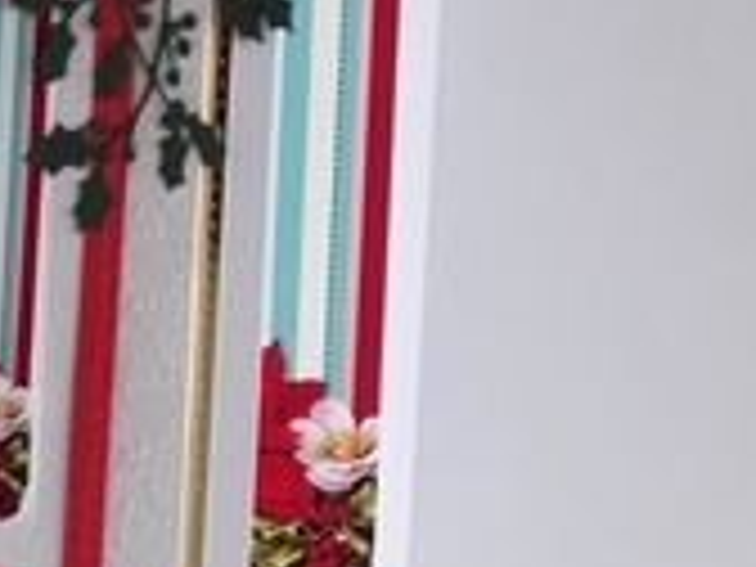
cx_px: -220
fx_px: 4674
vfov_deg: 6.9
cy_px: 97
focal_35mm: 214
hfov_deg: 9.1
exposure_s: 1/80
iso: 320
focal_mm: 13.69
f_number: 5
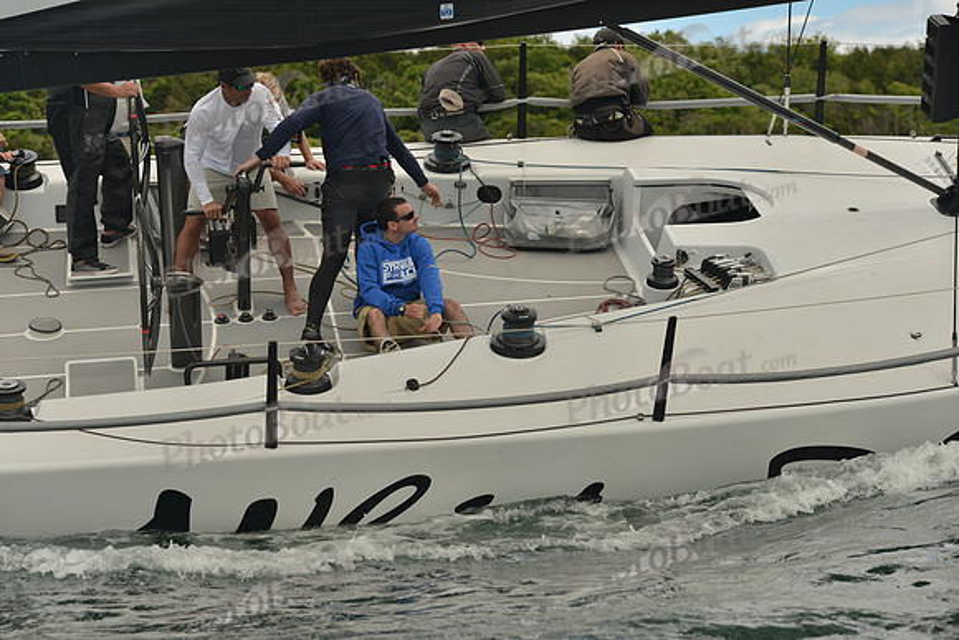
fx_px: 2291
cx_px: 480
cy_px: 320
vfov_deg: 15.9
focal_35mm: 86
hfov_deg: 23.6
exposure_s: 1/1000
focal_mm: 86
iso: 400
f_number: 5
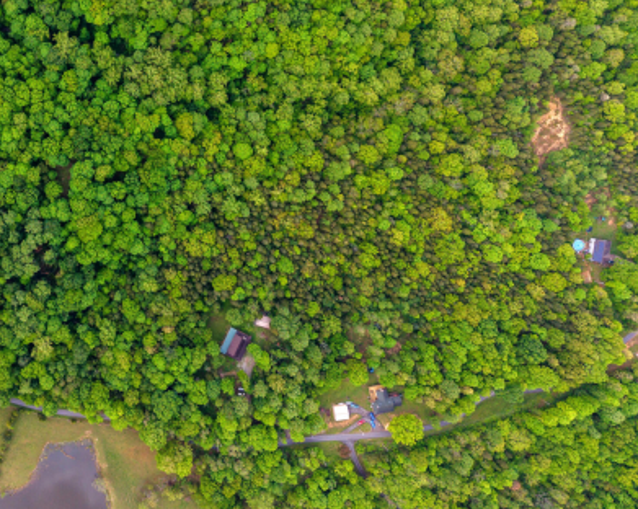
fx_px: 755
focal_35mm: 40
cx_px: 109
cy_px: 139
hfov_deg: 43.2
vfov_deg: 36.6
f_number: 1.8
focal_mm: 8.67
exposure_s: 1/400
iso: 100
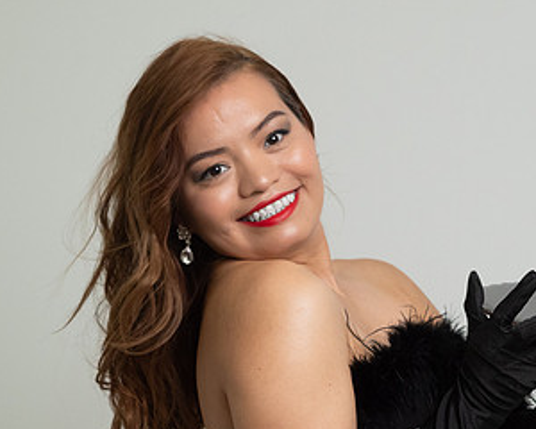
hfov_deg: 17.5
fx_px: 1729
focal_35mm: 109
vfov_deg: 14.1
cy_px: 224
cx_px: 440
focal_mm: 60
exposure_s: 1/320
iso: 3200
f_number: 5.6
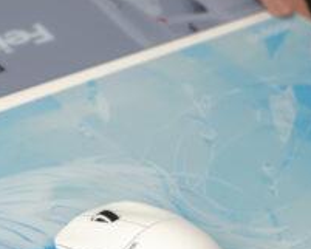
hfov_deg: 22.1
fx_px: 792
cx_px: 218
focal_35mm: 86
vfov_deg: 16.5
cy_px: 357
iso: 800
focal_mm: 24
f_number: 4
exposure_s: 1/200
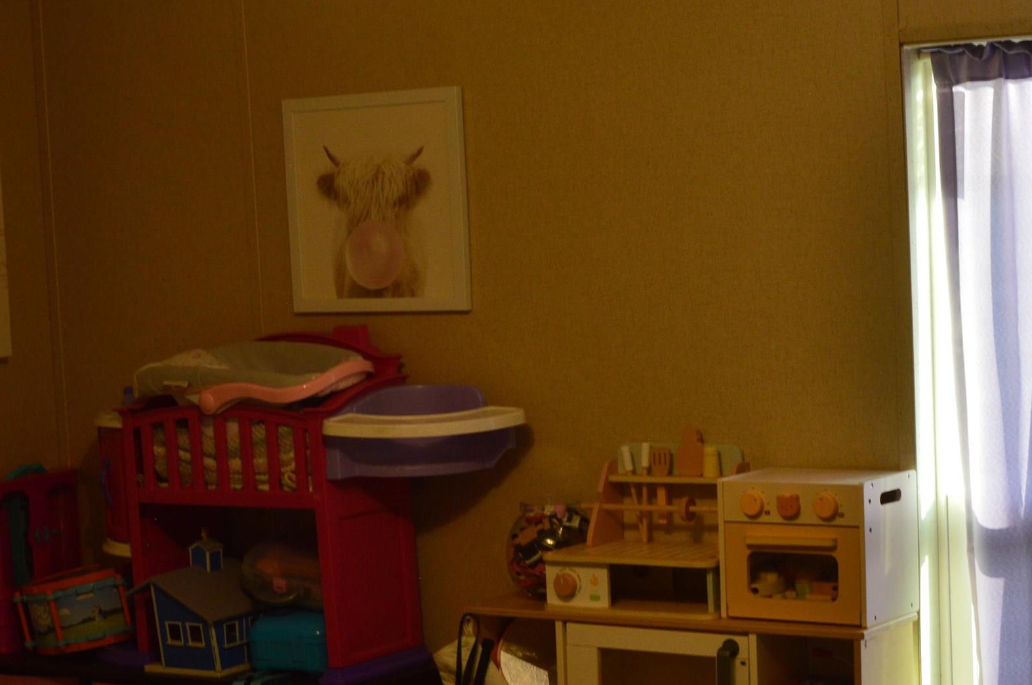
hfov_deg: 23.9
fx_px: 2433
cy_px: 535
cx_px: 423
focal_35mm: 85
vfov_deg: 15.9
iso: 400
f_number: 7.1
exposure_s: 1/40
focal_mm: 29
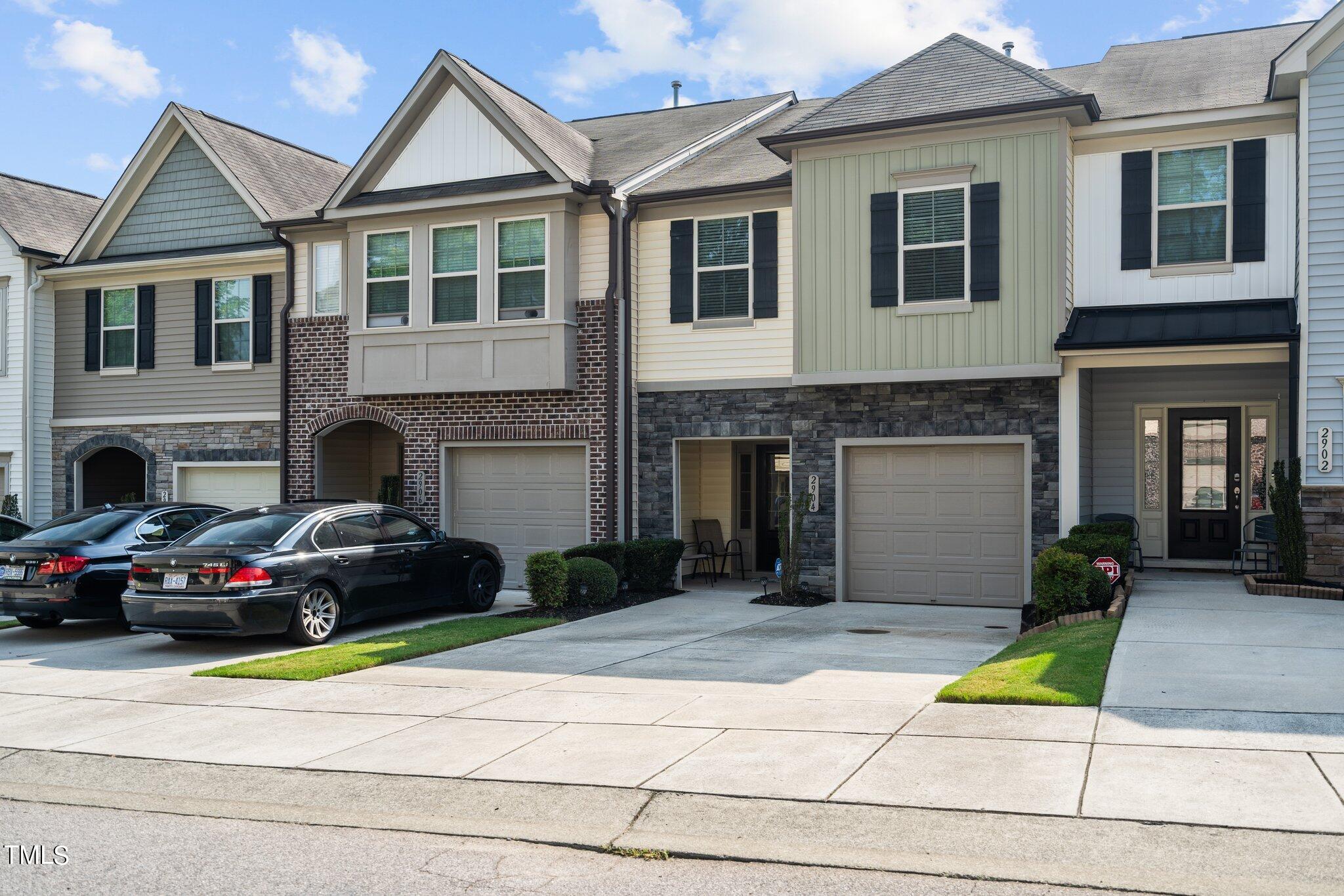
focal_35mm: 32
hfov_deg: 58.7
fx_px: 1194
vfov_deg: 41.1
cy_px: 448
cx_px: 672
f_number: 4.5
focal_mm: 32
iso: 100
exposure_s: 1/90
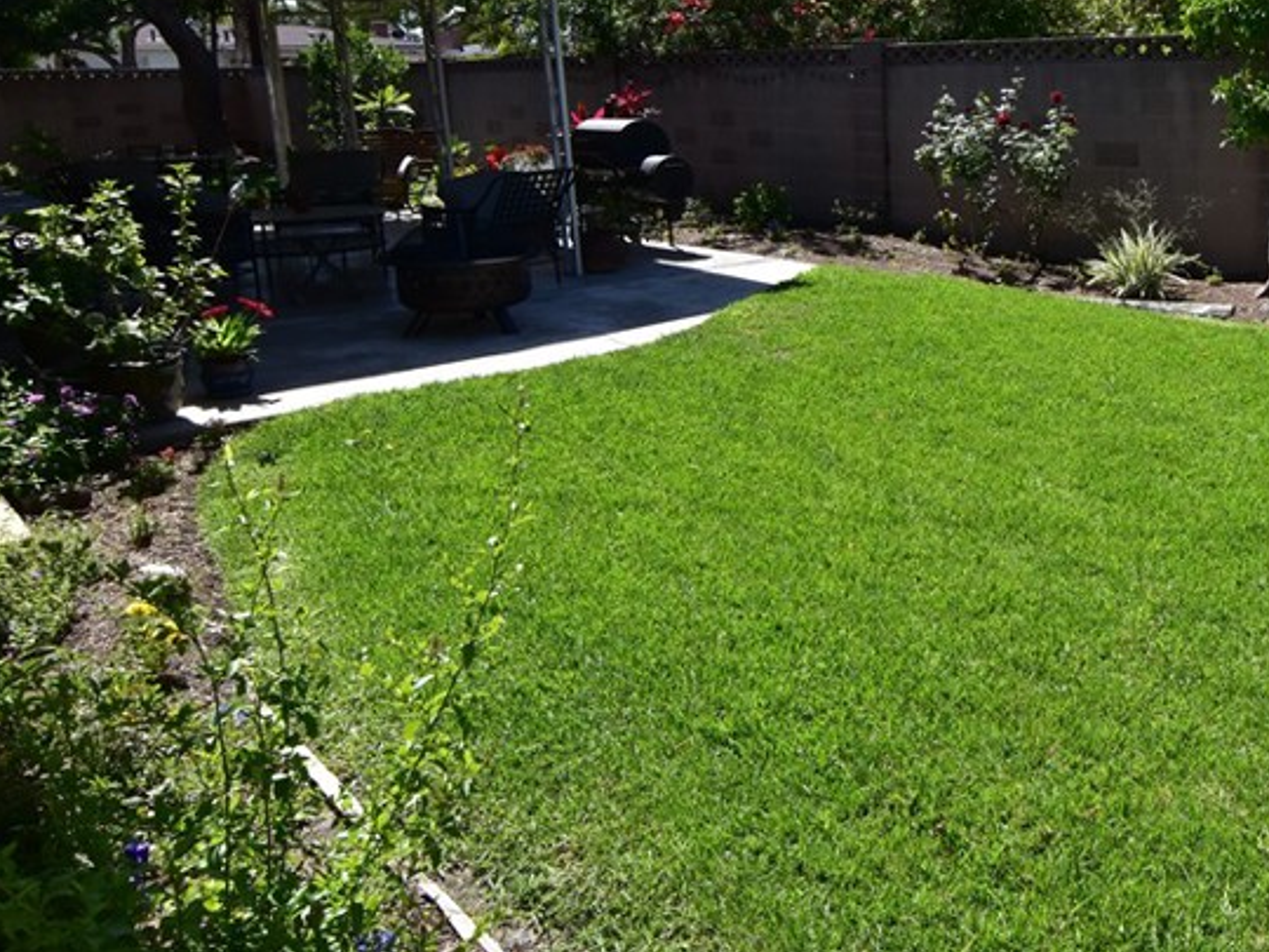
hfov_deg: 52.5
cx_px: 1076
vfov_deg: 44.1
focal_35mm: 31
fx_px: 1153
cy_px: 302
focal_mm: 11.5
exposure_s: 1/400
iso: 400
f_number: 11
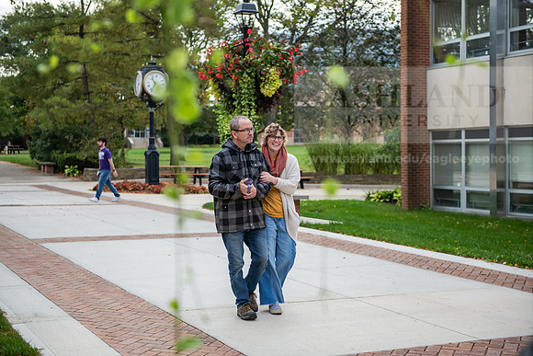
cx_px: 266
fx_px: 888
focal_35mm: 60
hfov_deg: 33.4
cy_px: 178
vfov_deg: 22.6
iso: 64
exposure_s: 1/400
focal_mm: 60
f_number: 3.2
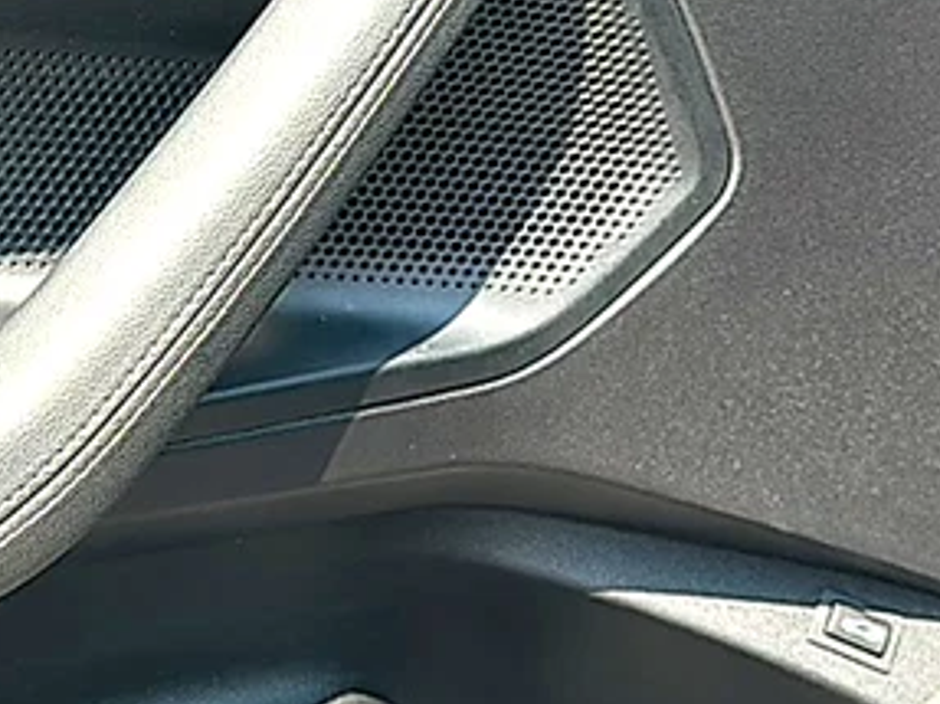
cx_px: -138
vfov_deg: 14.0
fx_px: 2850
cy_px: 208
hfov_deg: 17.9
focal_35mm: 105
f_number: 1.78
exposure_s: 1/530
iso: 80
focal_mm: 6.86
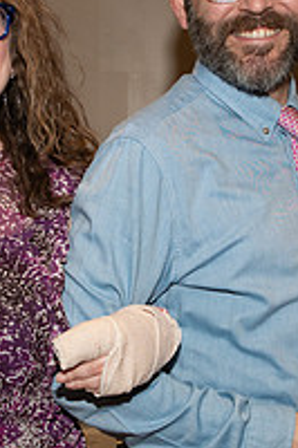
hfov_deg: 15.0
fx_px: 1132
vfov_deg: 22.4
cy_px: 228
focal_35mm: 91
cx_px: 110
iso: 1250
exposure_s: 1/160
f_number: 4.5
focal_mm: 24
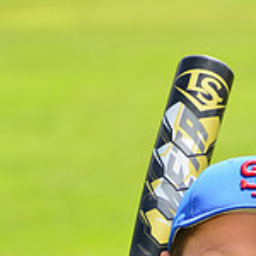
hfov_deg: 3.9
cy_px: 372
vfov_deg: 3.9
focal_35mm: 444
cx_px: 247
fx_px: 3715
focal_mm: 135
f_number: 5
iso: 100
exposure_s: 1/250
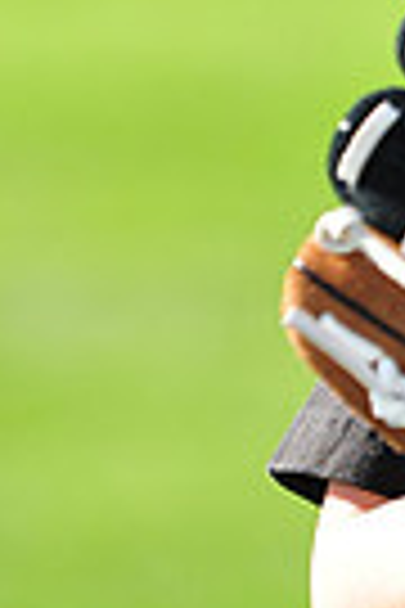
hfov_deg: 2.4
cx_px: 824
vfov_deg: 3.6
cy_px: -216
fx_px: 9753
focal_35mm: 578
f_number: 4.5
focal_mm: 135
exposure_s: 1/640
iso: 200
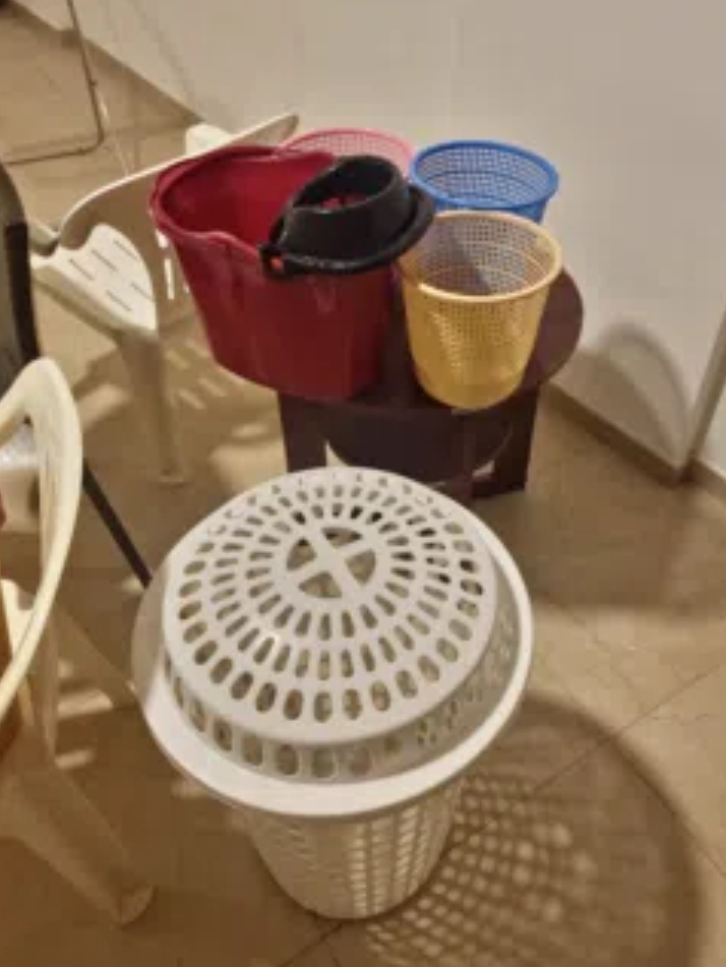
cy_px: 445
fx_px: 810
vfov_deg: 61.6
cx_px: 397
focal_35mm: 29
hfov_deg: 48.2
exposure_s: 1/100
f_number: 1.8
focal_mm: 6.4
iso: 500
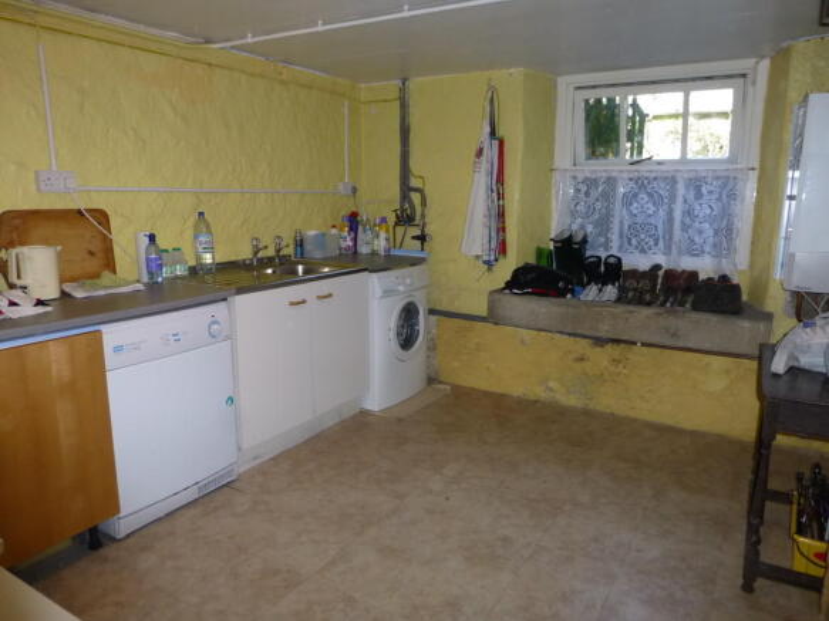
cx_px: 414
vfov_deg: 56.8
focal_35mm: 24
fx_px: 575
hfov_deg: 71.6
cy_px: 310
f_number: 3.3
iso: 160
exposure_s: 1/60
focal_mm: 4.3
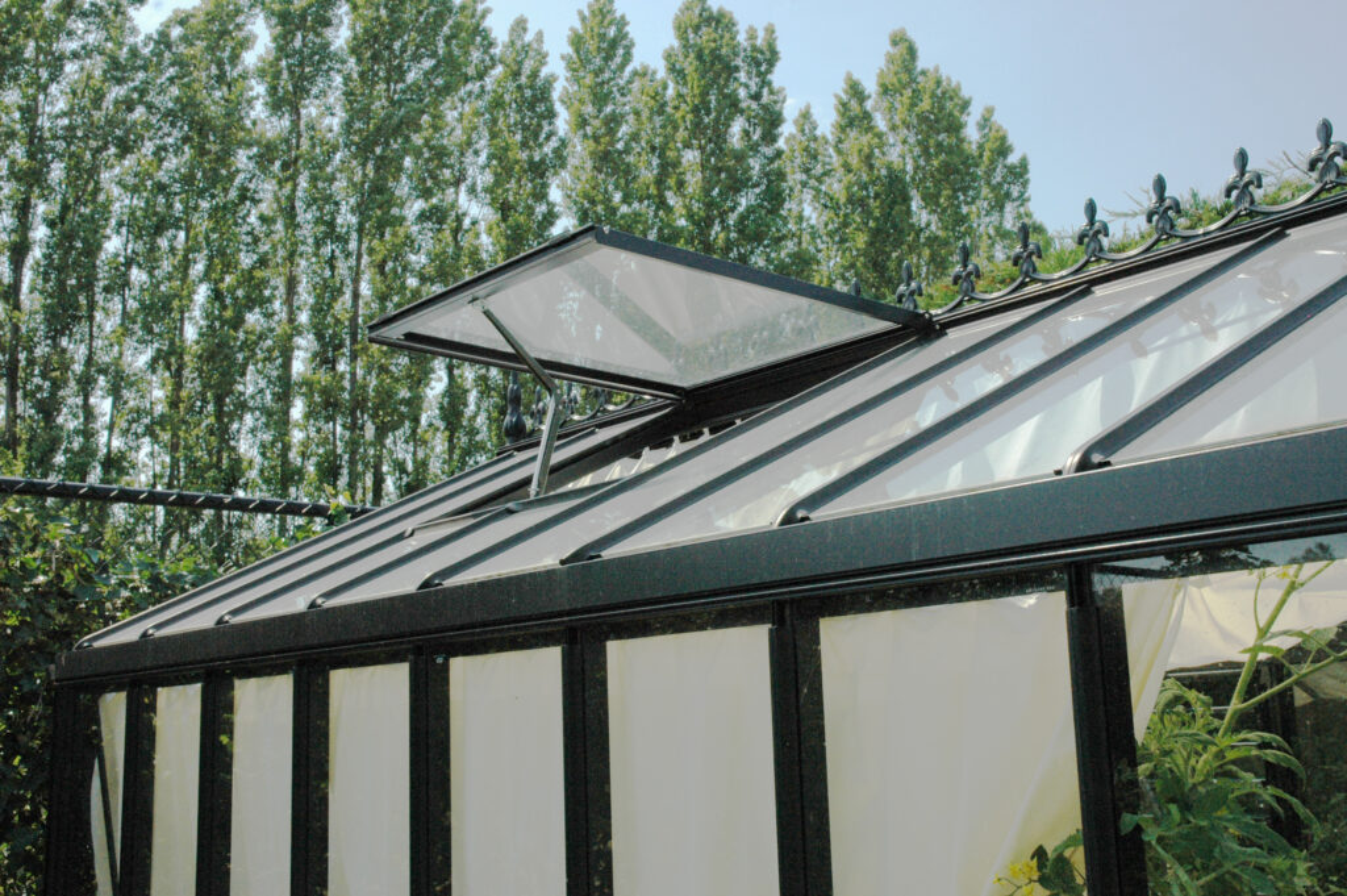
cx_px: 674
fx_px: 1514
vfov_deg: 33.0
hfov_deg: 48.0
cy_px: 448
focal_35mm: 40
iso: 640
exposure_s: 1/640
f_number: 13
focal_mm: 27
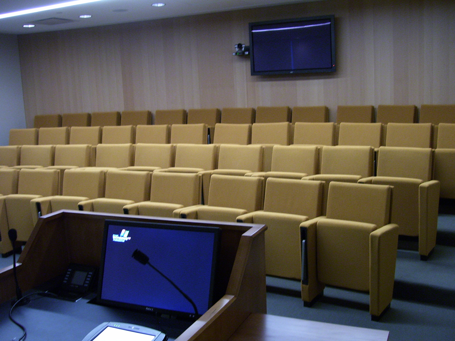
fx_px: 486
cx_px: 228
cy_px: 170
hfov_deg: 50.1
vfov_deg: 38.7
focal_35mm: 37
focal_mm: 6
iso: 160
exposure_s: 1/8
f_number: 2.7
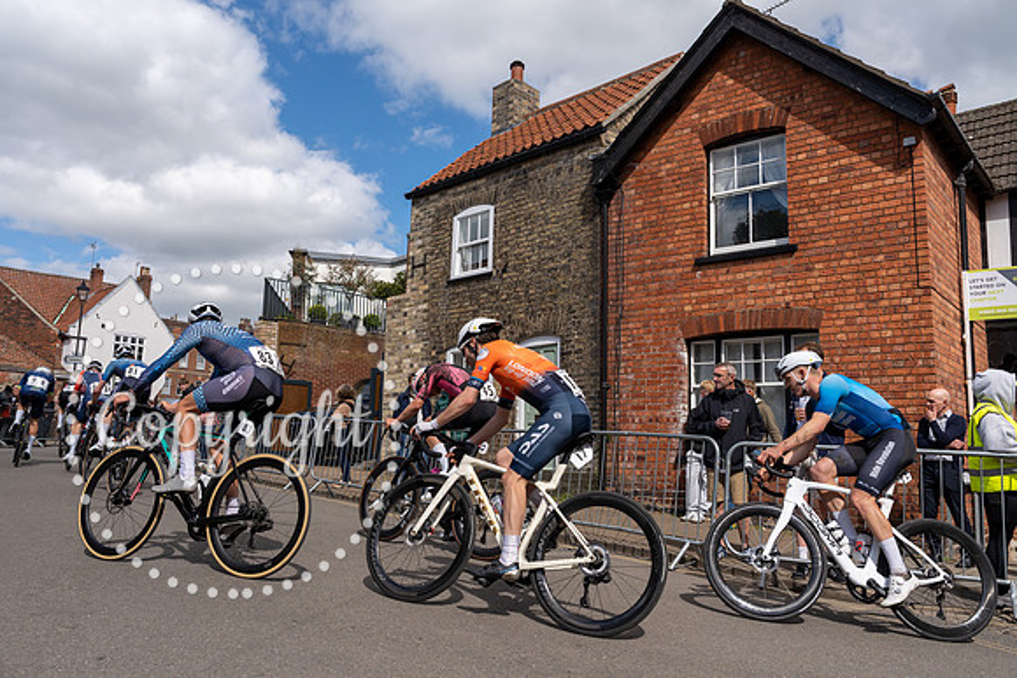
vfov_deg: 46.4
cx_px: 508
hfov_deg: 65.5
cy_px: 339
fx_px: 791
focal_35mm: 28
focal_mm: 28
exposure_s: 1/1000
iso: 125
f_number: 5
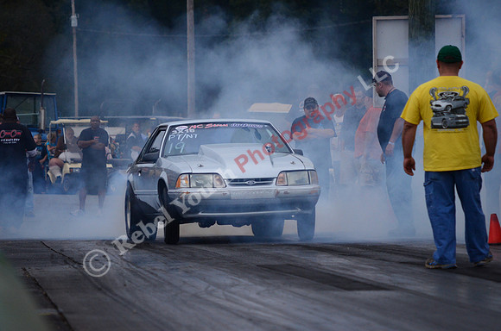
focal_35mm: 300
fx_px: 4166
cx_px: 250
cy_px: 166
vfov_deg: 4.6
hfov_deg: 6.9
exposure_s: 1/1000
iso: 1000
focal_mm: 200
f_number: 5.6
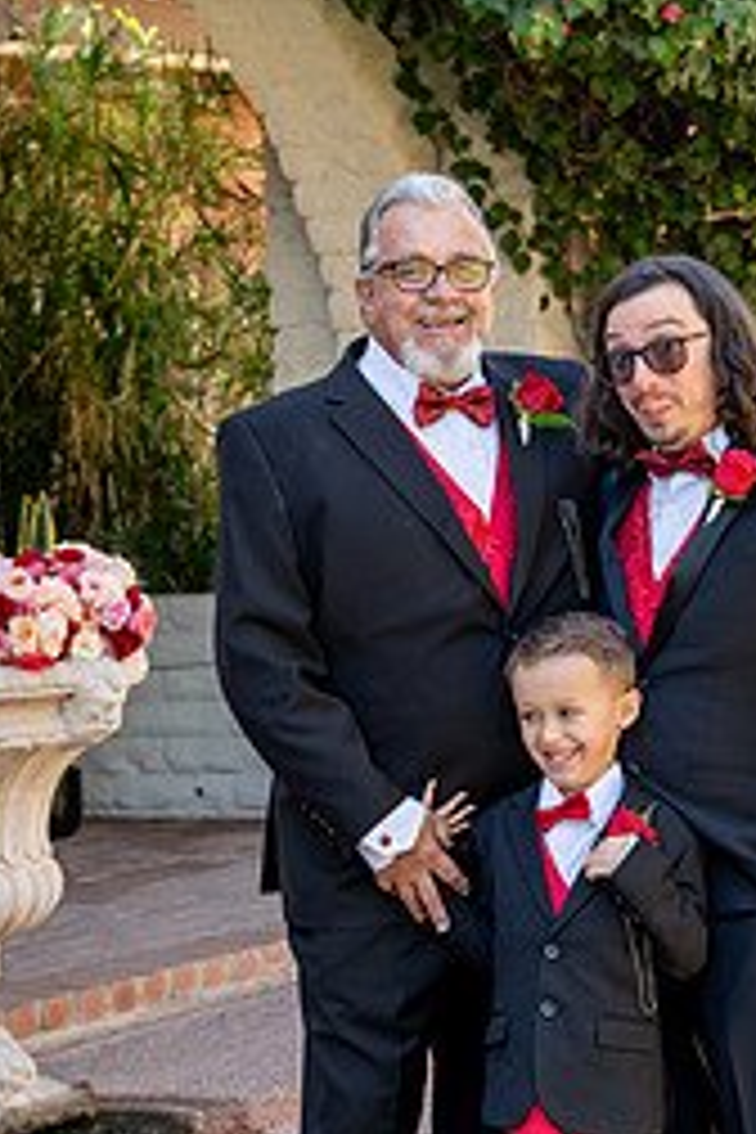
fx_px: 3937
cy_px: 716
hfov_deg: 11.0
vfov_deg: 16.4
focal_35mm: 125
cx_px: 400
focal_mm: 70
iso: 200
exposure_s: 1/250
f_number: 5.6
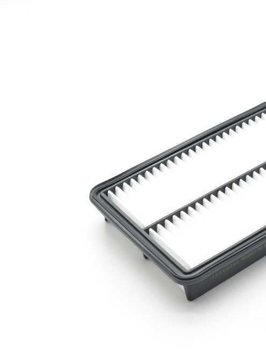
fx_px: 748
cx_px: 256
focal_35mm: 73
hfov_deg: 19.7
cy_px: 176
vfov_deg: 26.7
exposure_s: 1/80
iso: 900
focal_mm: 50
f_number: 8
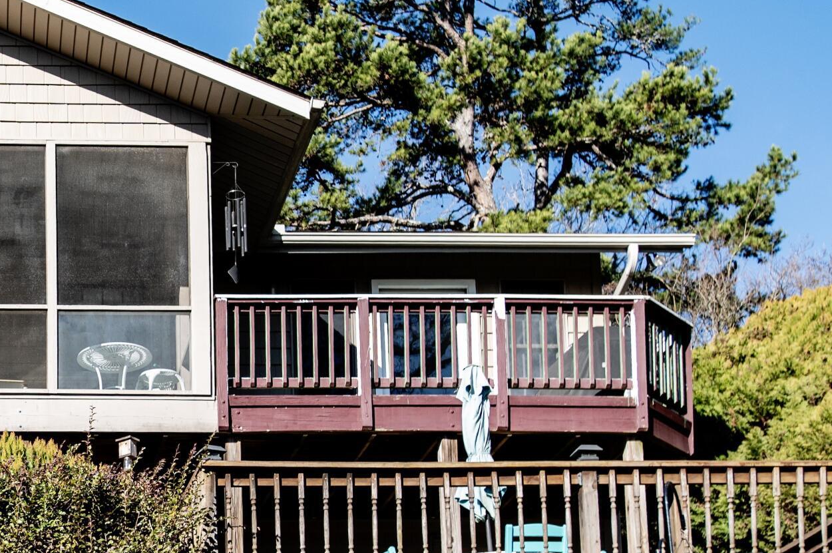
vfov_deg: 18.9
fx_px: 1662
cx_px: -51
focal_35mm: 72
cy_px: 339
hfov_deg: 26.2
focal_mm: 30
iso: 320
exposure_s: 1/1600
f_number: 4
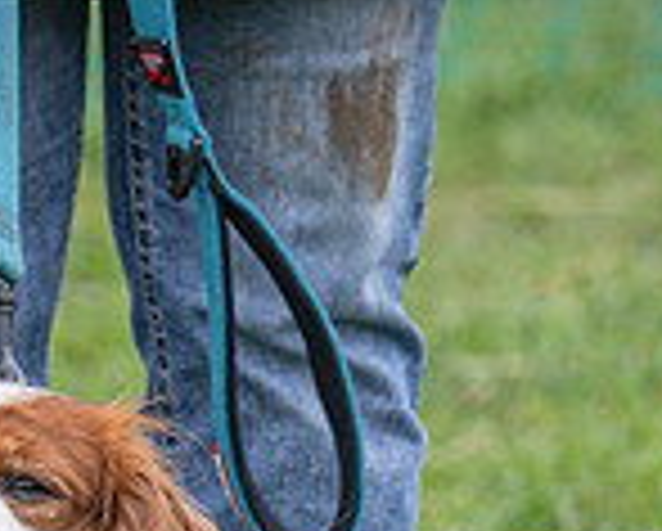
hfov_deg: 3.1
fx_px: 12065
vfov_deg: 2.5
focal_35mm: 615
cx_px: -173
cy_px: 1316
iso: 400
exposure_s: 1/2000
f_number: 4
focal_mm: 91
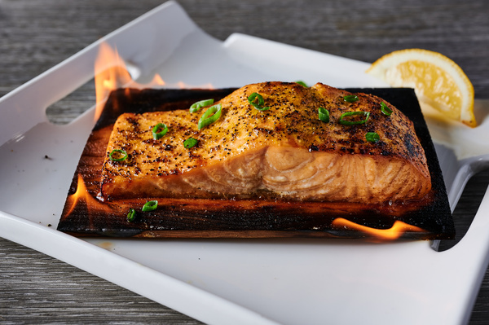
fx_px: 679
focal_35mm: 50
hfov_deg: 39.6
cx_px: 244
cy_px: 162
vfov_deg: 26.9
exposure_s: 1/200
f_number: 8
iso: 100
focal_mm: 50
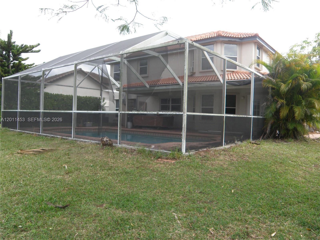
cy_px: 120
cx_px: 160
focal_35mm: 26
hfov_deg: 67.3
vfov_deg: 53.1
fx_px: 240
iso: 64
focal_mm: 4.6
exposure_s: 1/320
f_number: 2.8
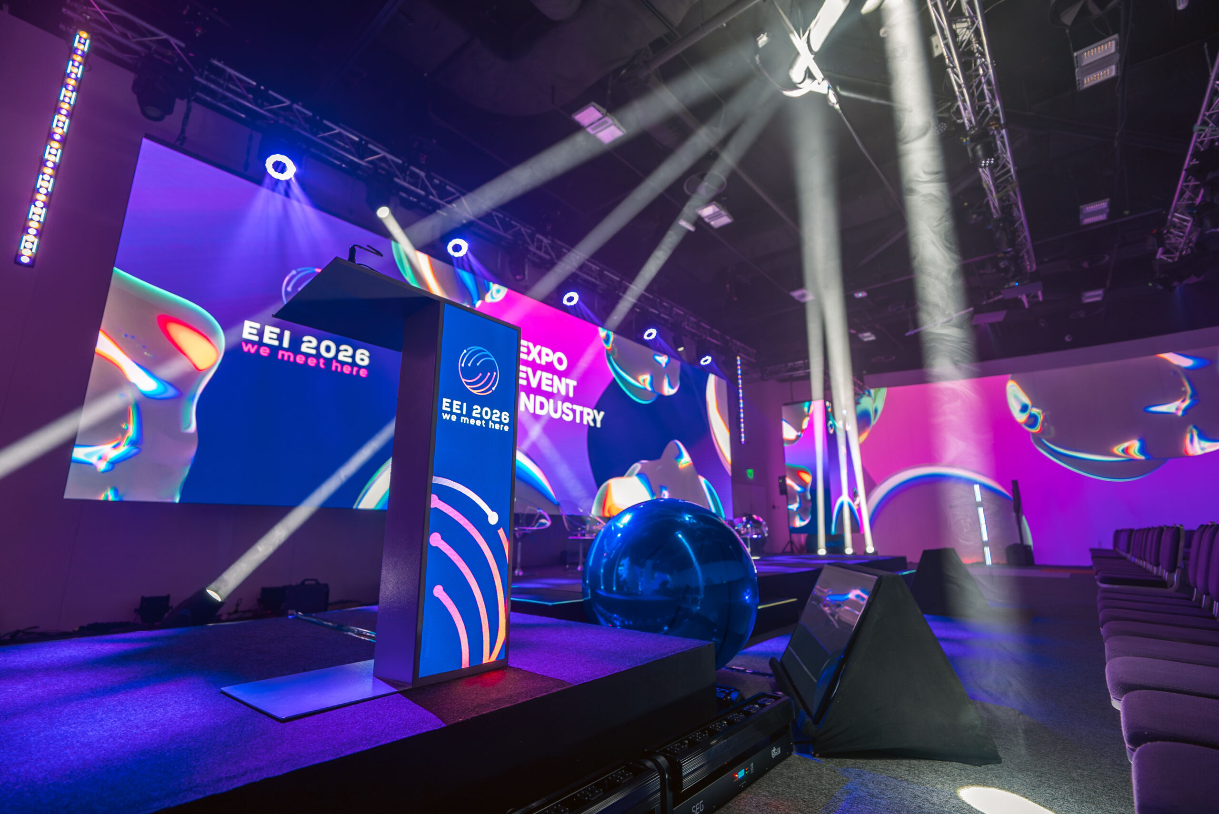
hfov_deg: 96.7
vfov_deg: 73.8
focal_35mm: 16
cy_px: 407
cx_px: 610
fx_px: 542
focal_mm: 16
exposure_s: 1/40
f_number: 2.2
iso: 500
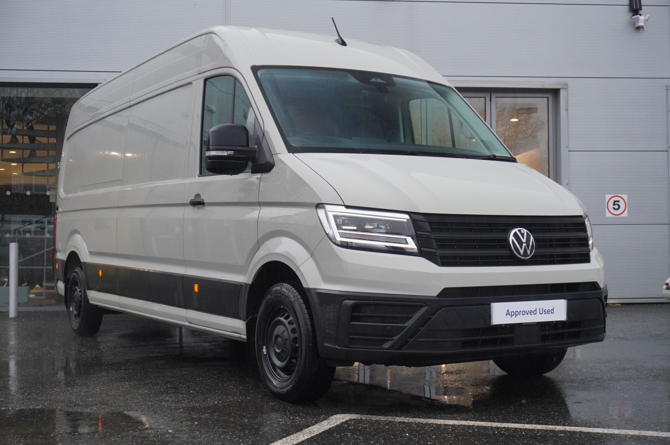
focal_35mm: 46
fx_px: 865
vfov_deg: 28.9
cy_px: 222
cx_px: 335
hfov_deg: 42.4
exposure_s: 1/90
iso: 800
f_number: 5.6
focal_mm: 31
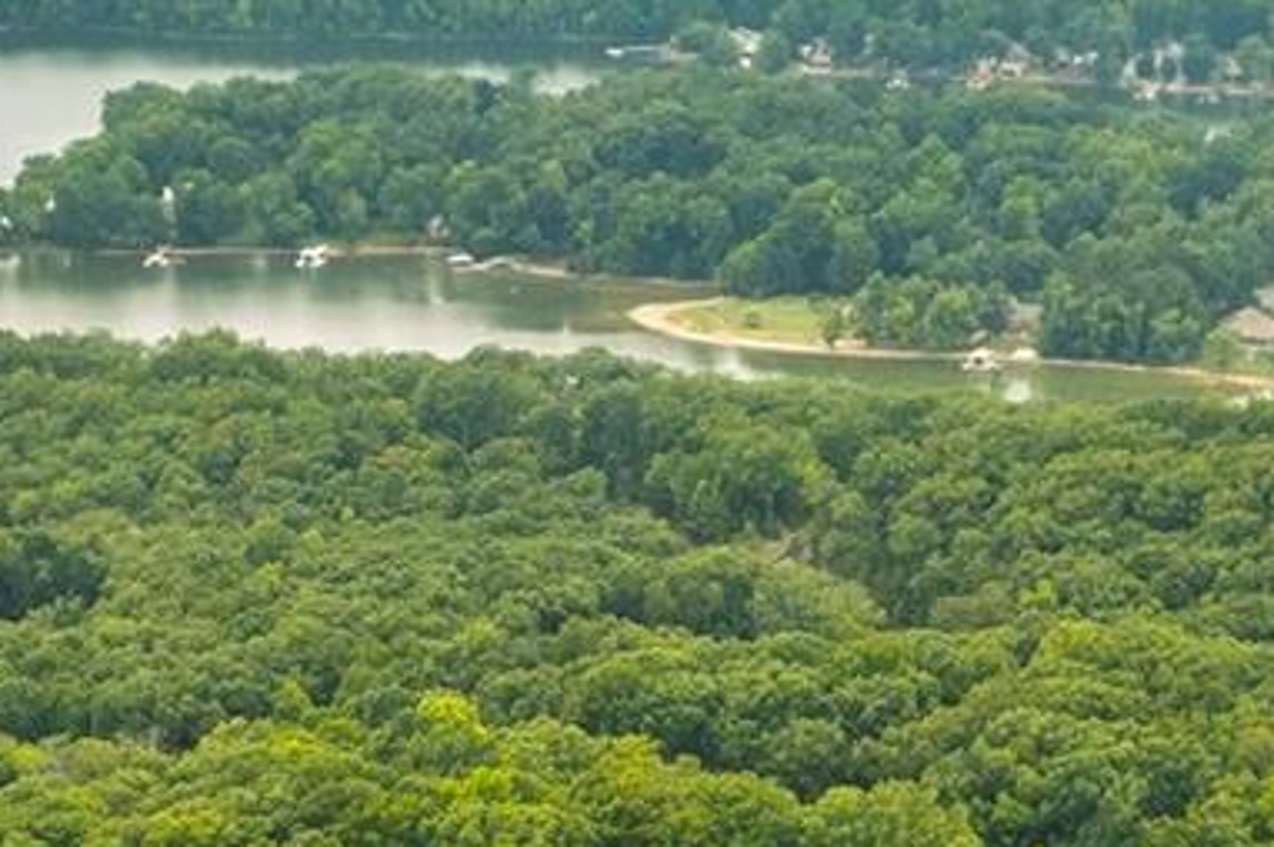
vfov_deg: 11.4
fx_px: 4172
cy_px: 965
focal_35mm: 118
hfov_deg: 17.4
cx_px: 617
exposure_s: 1/200
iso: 100
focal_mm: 8.38
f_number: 2.8
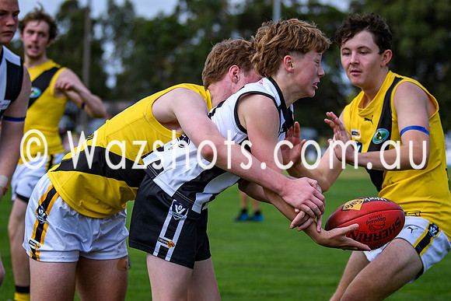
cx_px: 218
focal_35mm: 152
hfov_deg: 13.5
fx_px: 1909
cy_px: 218
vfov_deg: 9.0
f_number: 2.8
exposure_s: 1/2500
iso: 160
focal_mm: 70
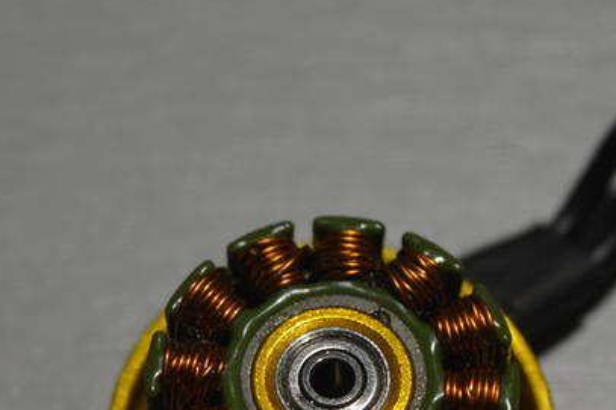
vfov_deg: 7.7
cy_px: 337
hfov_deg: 11.6
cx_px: 347
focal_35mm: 177
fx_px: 3027
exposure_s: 1/60
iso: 400
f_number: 5.6
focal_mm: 48
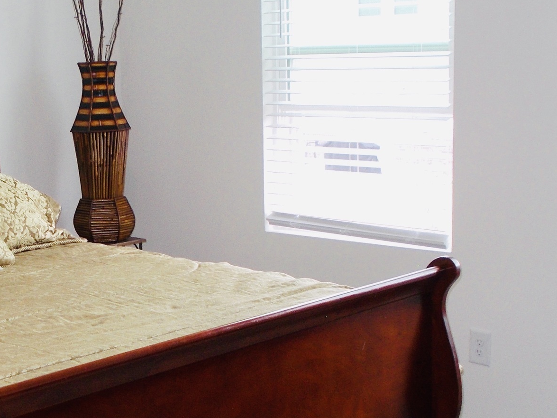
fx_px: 1094
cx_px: 142
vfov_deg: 21.6
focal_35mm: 68
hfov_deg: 28.2
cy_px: 215
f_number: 3.2
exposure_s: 1/25
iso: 80
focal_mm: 4.6
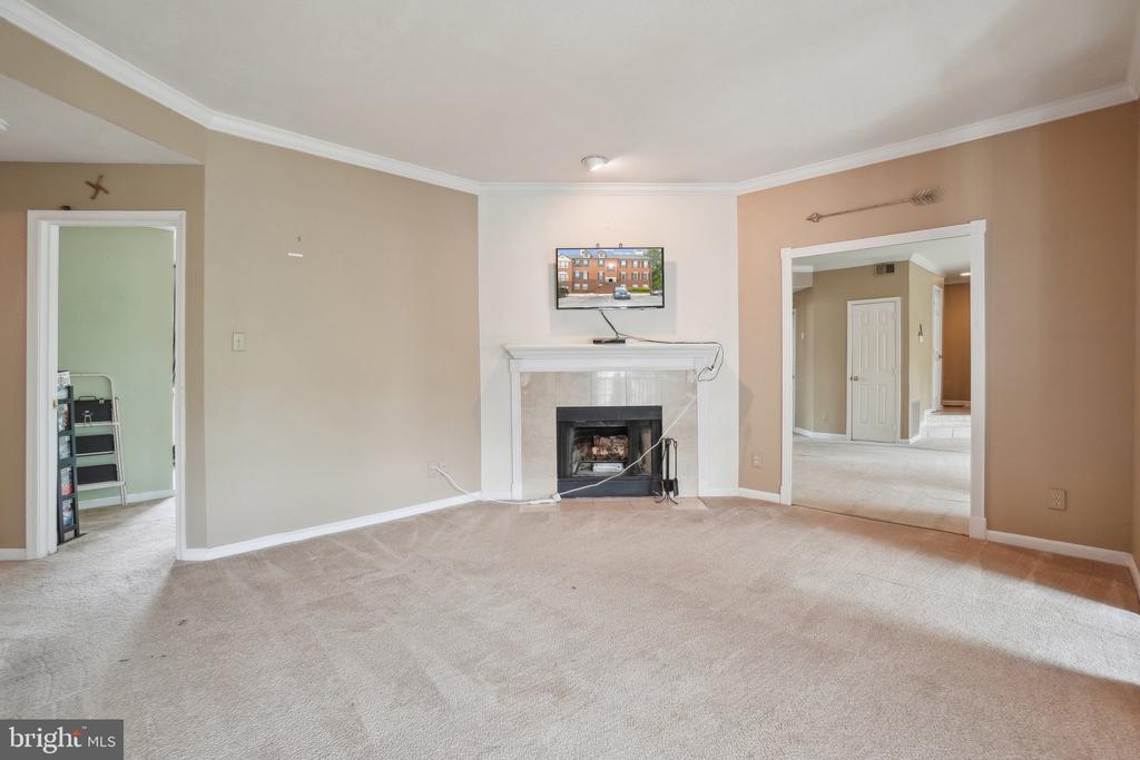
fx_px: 475
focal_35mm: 15
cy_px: 380
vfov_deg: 77.3
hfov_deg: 100.4
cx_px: 570
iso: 100
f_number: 7.1
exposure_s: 1/2.5
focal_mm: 10
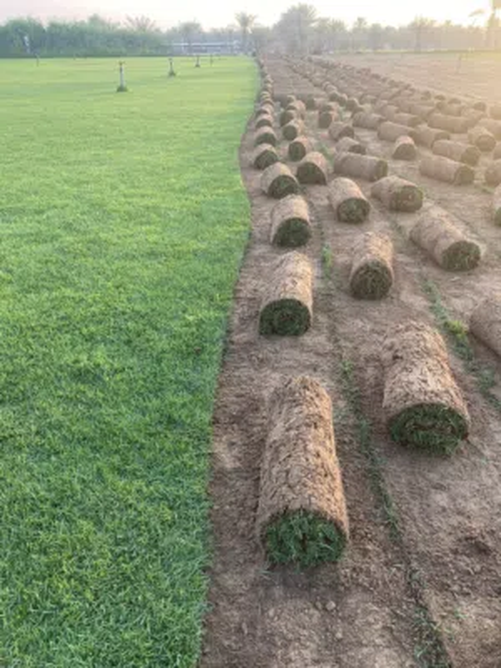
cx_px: 250
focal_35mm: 26
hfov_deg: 53.1
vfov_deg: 67.3
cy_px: 334
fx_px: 502
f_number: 1.8
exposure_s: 1/121
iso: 40
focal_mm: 4.25
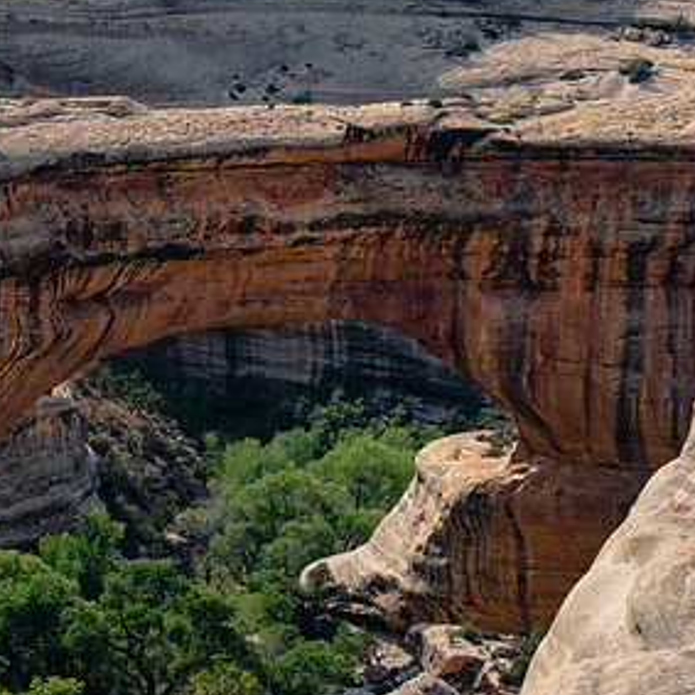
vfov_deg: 6.0
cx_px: 211
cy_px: 402
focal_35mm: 290
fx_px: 6587
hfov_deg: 6.0
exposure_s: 1/250
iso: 100
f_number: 14
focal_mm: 111
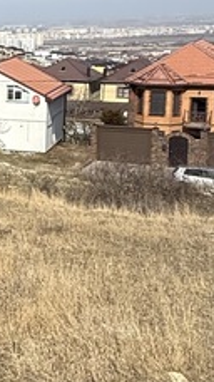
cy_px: 112
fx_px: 677
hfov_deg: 13.6
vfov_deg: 31.1
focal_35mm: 67
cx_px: -281
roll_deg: +2.6
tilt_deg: -5.0
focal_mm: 2.22
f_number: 2.2
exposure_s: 1/2976
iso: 50
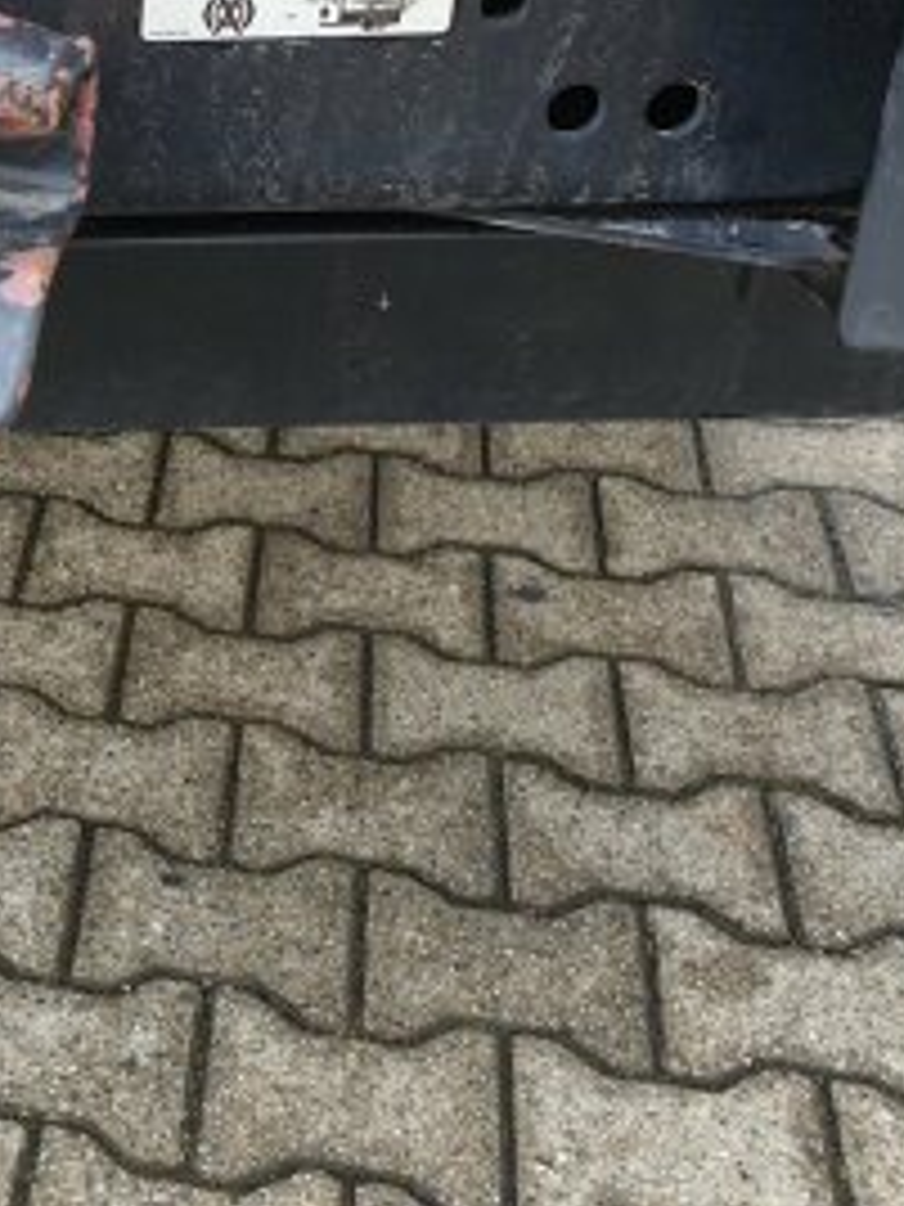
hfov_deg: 21.5
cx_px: -256
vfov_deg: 31.1
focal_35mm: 62
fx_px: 2159
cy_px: 490
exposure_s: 1/50
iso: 50
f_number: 2.4
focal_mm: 4.3
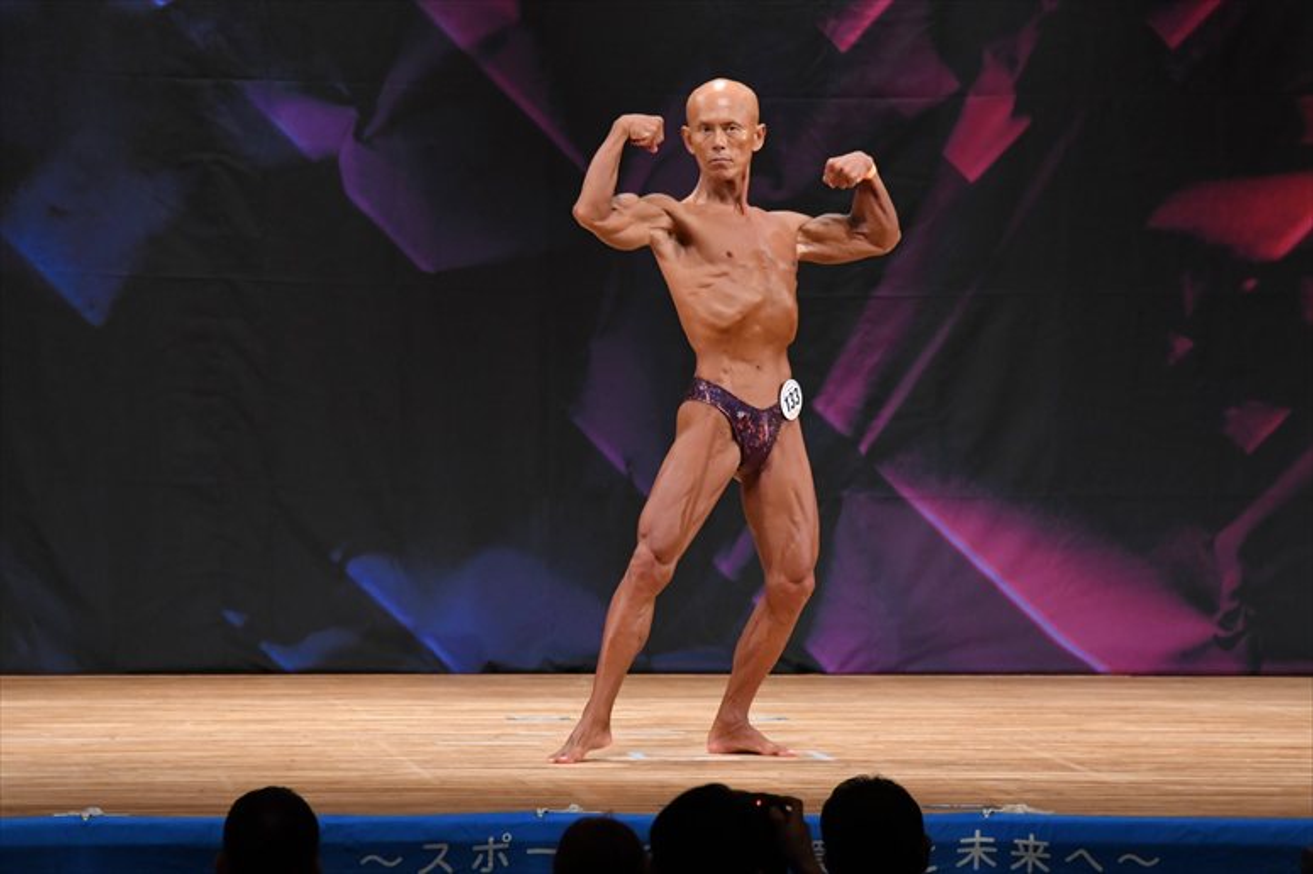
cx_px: 656
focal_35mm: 240
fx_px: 8749
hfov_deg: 8.6
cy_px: 437
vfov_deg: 5.7
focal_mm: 160
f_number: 5.6
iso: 3200
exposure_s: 1/400
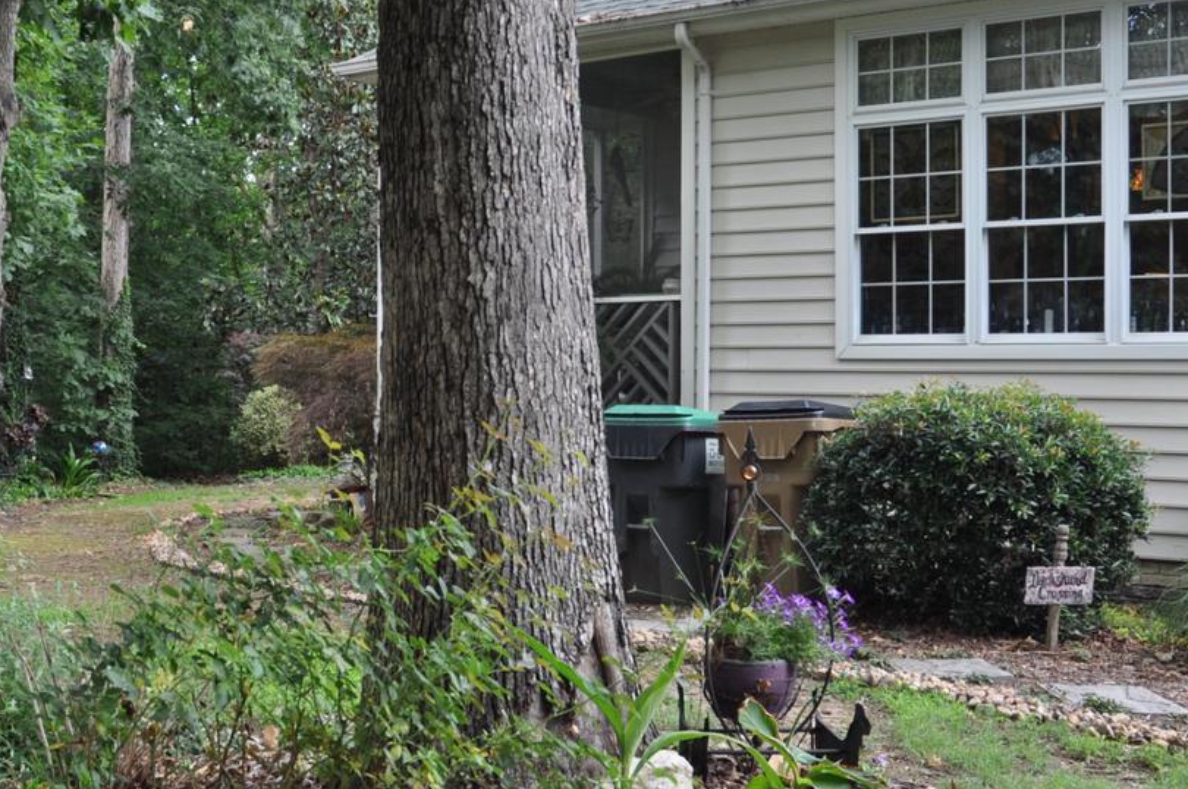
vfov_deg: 28.0
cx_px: 331
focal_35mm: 48
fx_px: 1582
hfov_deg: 40.3
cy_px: 367
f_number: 5.6
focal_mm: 18
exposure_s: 1/125
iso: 280
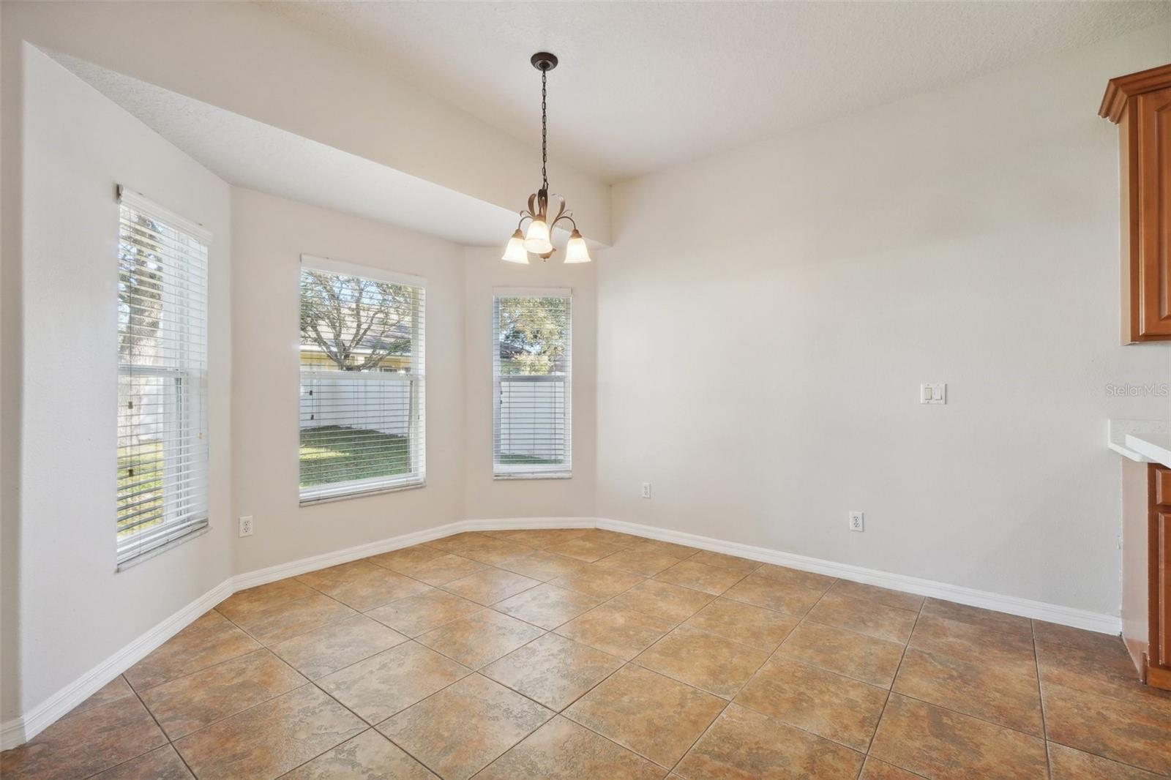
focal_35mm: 15
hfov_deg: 100.4
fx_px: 488
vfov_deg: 77.3
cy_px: 390
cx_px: 586
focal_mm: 10
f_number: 8
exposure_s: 1/30
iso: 400
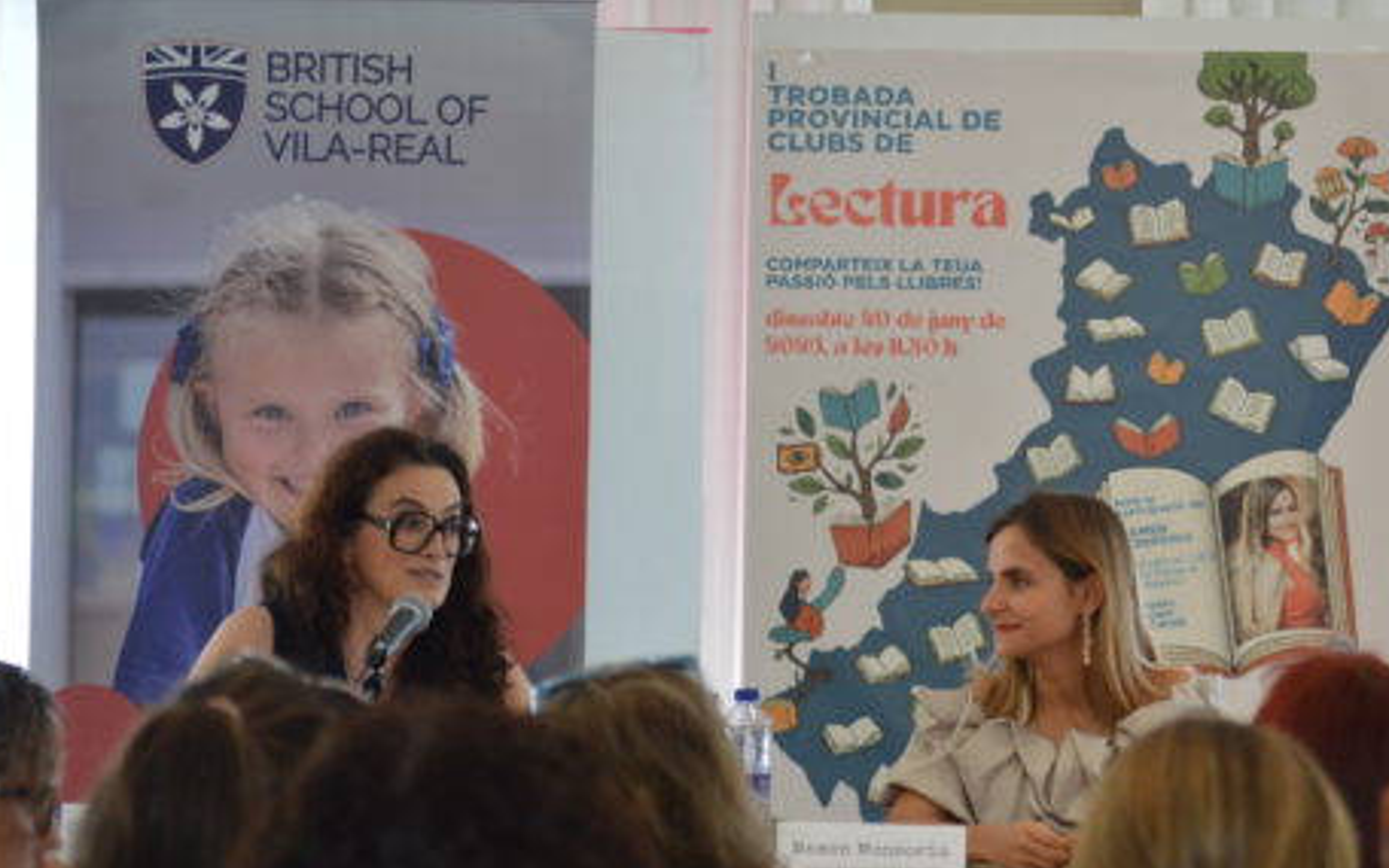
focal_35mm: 168
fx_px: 6360
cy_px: 605
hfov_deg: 12.4
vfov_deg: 7.8
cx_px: 1042
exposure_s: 1/60
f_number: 4.2
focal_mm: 72
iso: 450
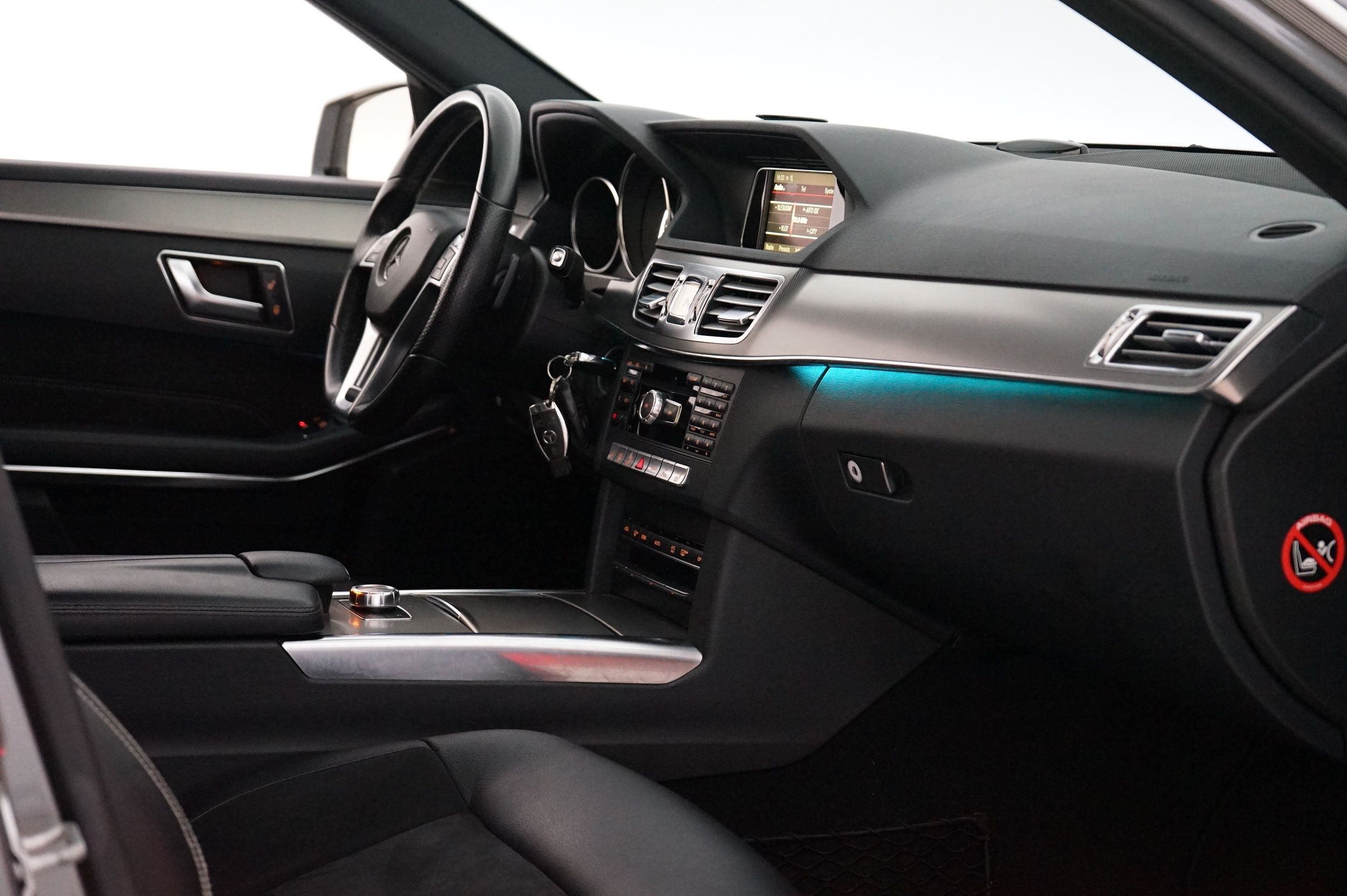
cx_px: 674
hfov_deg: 34.0
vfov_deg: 23.0
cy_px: 448
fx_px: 2206
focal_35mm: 59
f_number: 5
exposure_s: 1/40
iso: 6400
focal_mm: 59
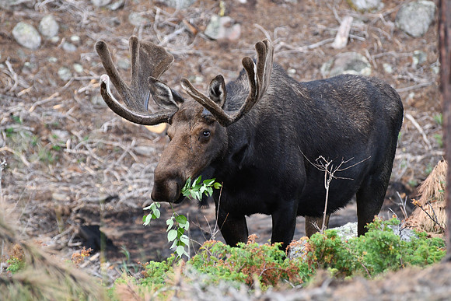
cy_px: 150
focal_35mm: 277
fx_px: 3471
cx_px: 226
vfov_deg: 5.0
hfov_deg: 7.4
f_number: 5
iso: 1100
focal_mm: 185
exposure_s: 1/500
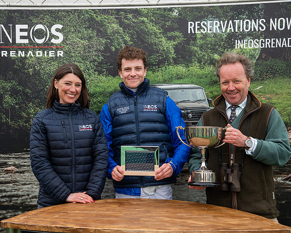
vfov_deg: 25.9
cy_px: 116
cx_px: 116
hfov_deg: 32.1
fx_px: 505
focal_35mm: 59
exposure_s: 1/250
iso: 400
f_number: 5
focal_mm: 52
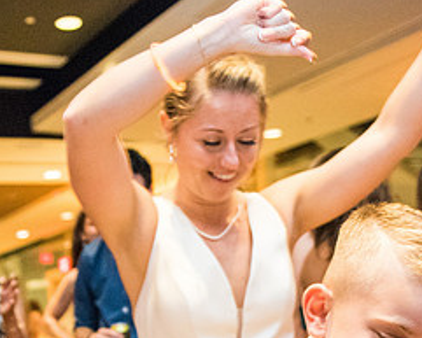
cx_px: 257
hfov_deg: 29.9
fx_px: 787
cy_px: 391
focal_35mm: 63
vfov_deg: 22.6
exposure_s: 1/100
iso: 3200
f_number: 2.8
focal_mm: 24
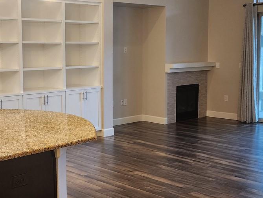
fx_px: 418
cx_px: 82
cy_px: 89
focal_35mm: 55
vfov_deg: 26.6
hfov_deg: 34.5
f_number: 1.8
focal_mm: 6.4
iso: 160
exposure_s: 1/120
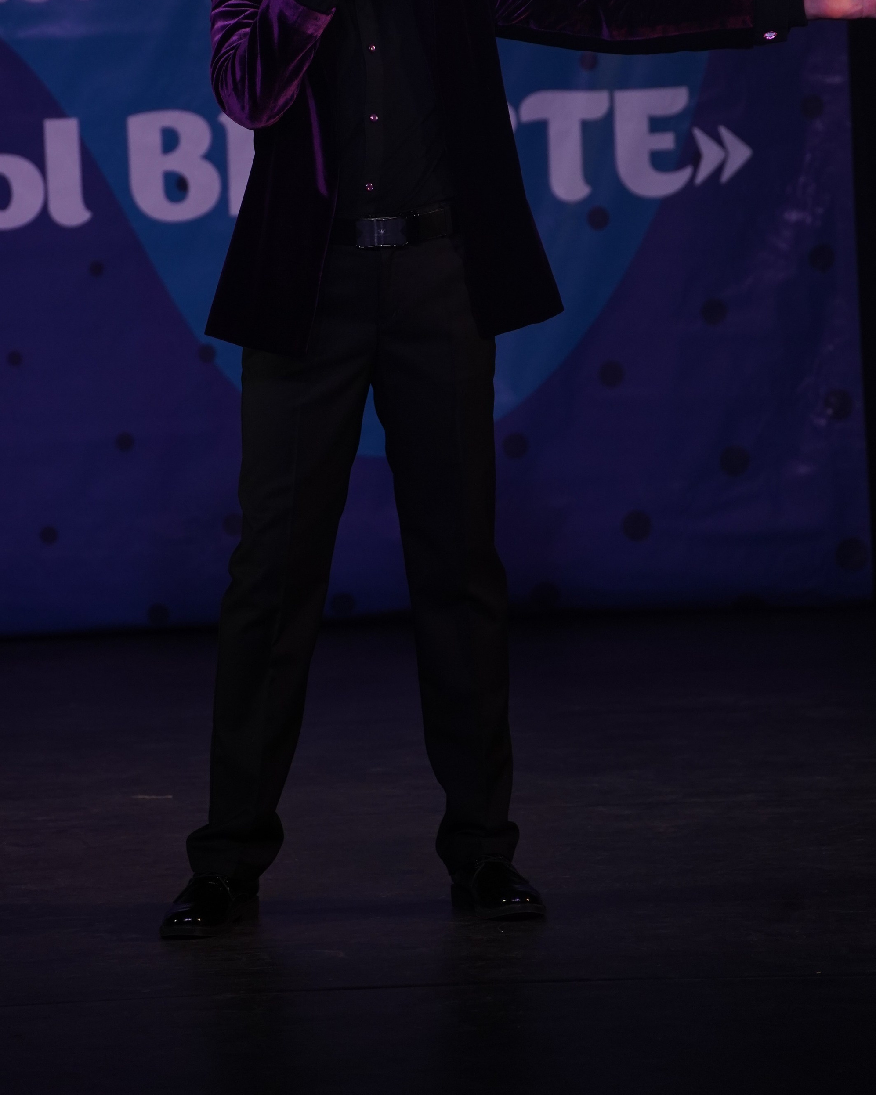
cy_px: 321
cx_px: 351
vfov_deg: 6.3
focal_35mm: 305
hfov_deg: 5.1
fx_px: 9886
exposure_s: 1/250
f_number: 5.6
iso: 1600
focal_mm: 211
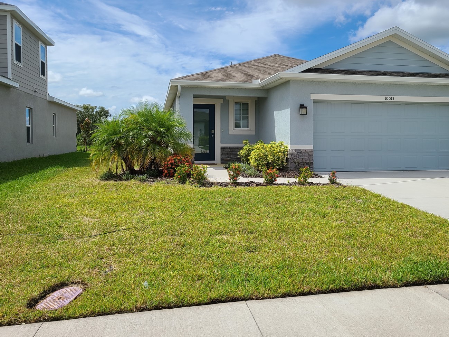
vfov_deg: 44.1
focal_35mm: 32
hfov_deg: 56.5
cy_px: 158
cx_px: 266
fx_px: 415
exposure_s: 1/3589
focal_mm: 5.4
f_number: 1.8
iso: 40
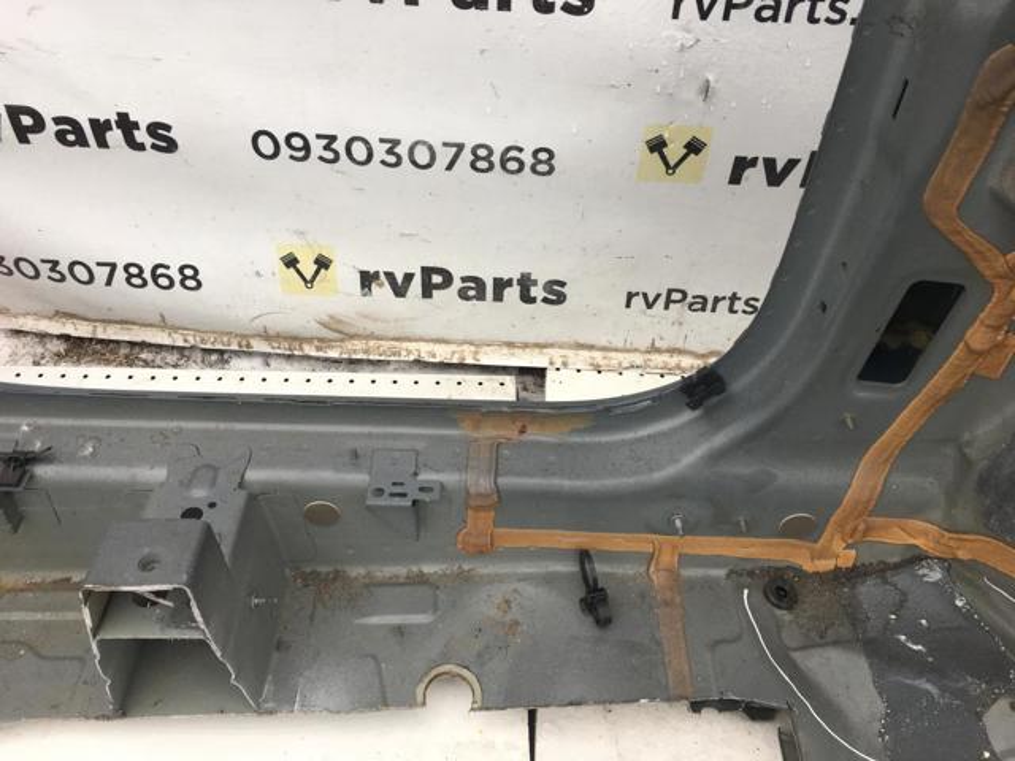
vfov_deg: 48.2
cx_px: 508
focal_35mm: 29
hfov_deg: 61.7
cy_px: 380
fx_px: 850
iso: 40
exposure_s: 1/100
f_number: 2.2
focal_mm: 4.15
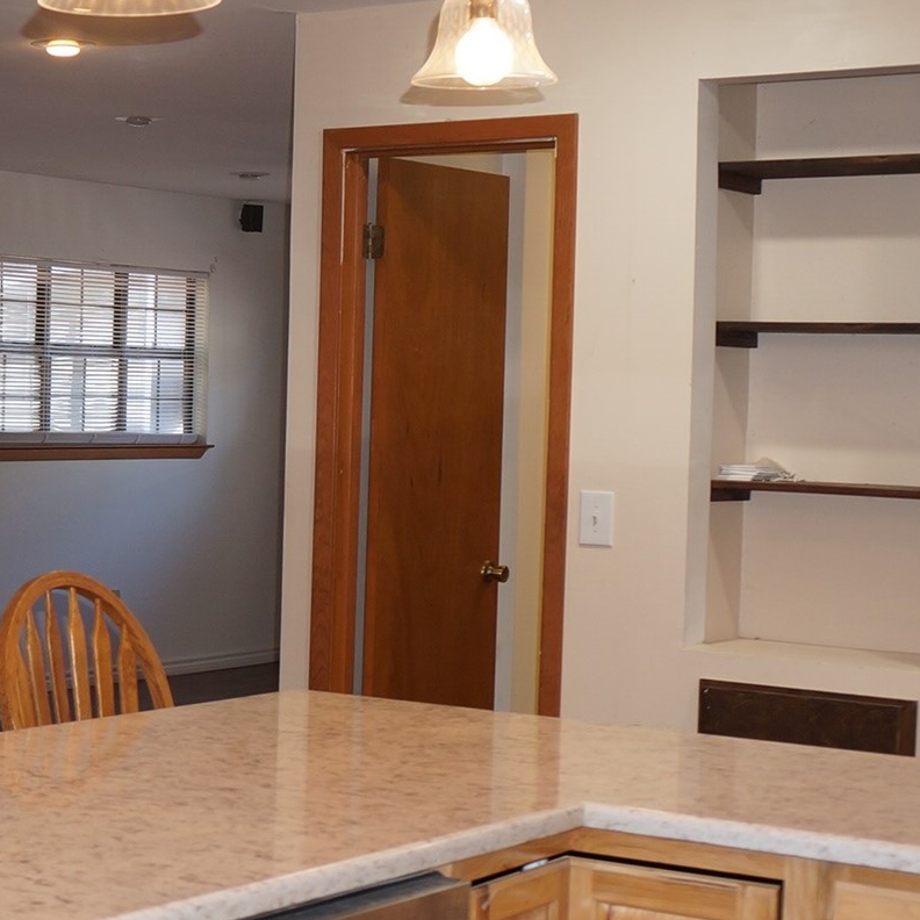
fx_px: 2315
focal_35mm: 77
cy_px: 565
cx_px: -12
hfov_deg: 21.6
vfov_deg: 22.4
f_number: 4
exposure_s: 1/60
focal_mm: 22
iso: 250
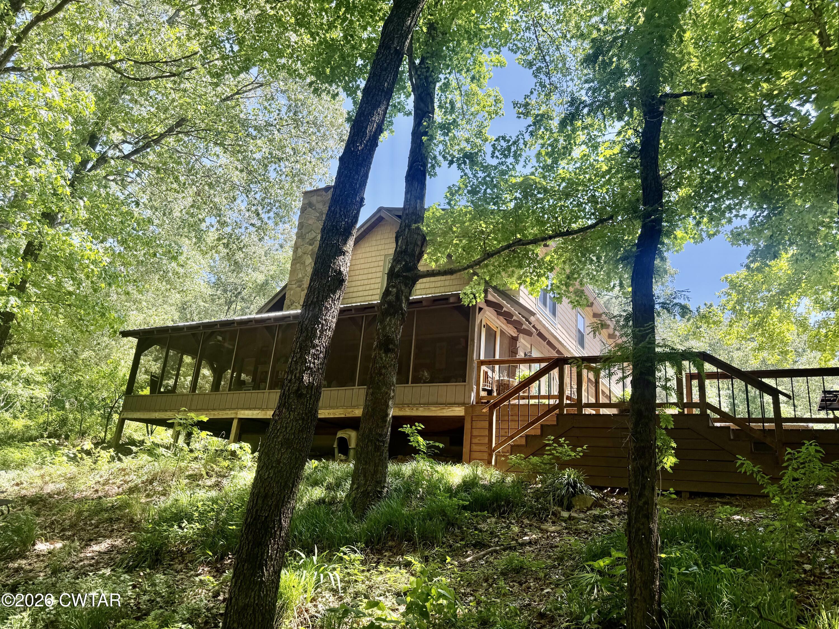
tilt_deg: +18.6
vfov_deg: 56.8
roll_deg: -4.6
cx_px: 420
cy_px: 314
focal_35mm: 24
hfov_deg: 71.6
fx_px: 582
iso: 80
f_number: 1.78
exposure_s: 1/528
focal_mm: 6.76
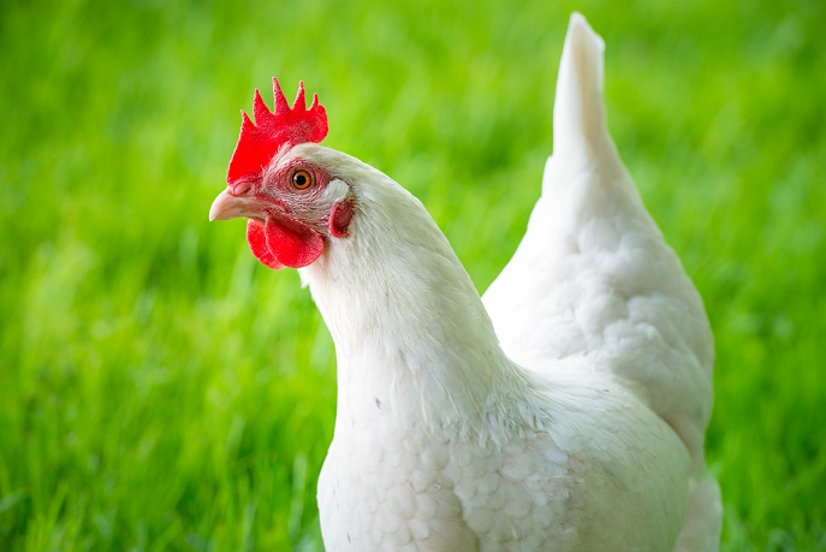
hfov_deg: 10.3
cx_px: 413
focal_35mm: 200
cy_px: 276
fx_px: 4592
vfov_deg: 6.9
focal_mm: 200
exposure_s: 1/160
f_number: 6.3
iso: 200
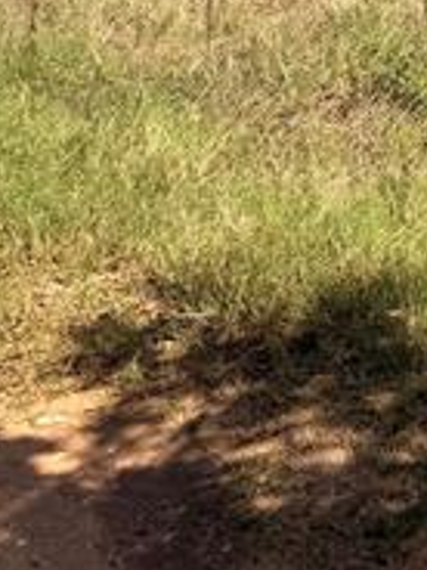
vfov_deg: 18.0
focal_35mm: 100
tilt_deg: -2.4
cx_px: 727
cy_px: -220
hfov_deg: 13.5
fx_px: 1645
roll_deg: +1.5
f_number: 1.78
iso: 80
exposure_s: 1/4405
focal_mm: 6.76
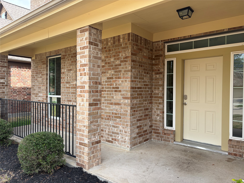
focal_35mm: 26
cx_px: 122
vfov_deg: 53.1
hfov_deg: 67.3
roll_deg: -0.4
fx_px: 183
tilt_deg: +1.5
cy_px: 92
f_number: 1.6
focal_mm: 5.96
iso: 50
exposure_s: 1/791
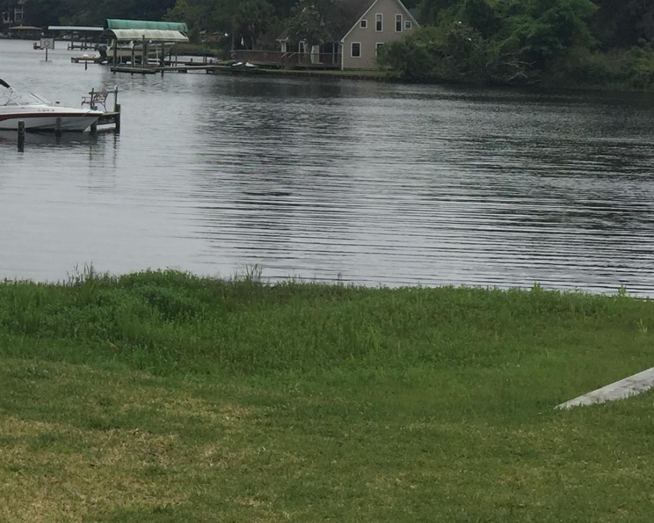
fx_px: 1607
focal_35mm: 83
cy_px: 4
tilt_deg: +0.6
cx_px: 0
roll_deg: -2.1
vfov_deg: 18.1
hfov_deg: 22.1
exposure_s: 1/1799
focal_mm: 4.15
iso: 32
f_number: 2.2
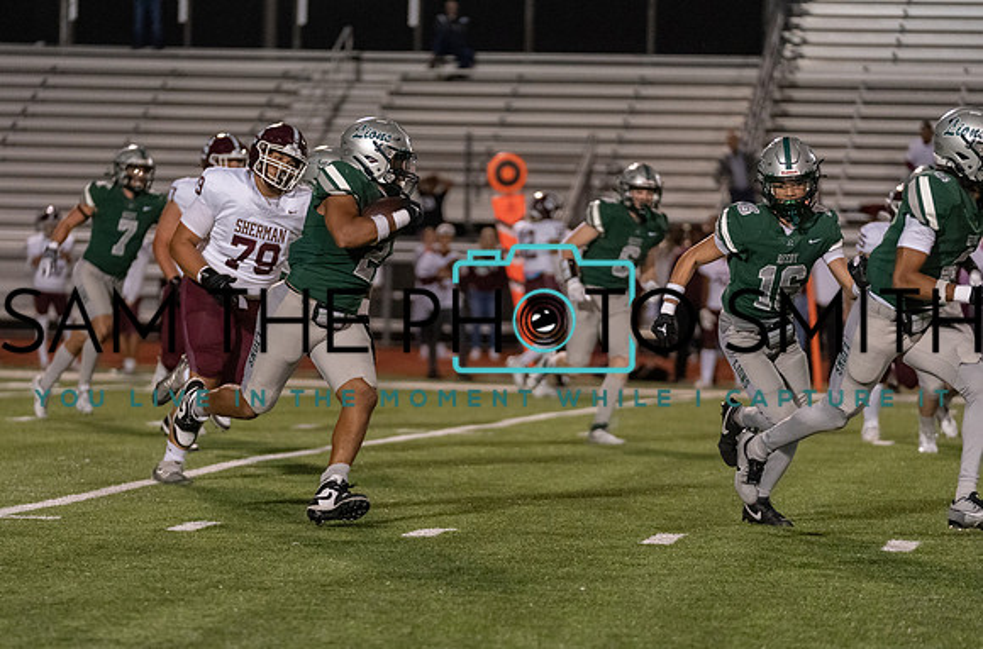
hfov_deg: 10.9
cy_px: 390
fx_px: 5146
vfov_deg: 7.2
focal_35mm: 189
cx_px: 397
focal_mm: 152
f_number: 2.8
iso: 5000
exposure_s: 1/1250
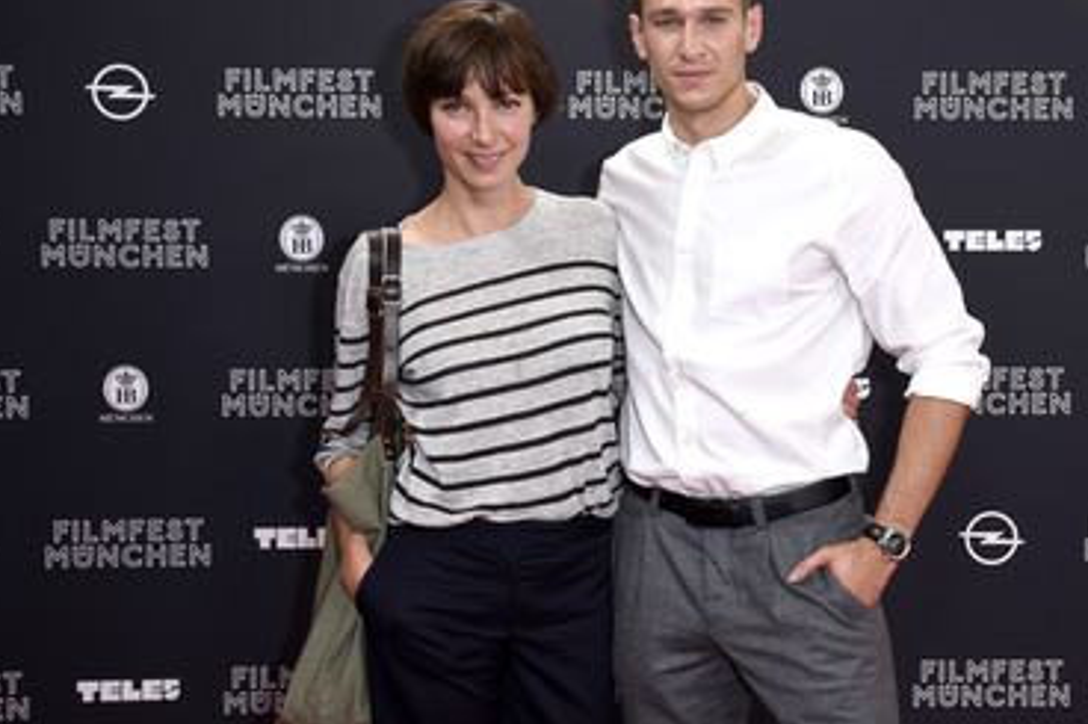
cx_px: 643
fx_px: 1499
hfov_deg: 39.8
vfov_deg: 27.2
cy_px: 343
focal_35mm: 50
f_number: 6.3
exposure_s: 1/100
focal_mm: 27
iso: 400
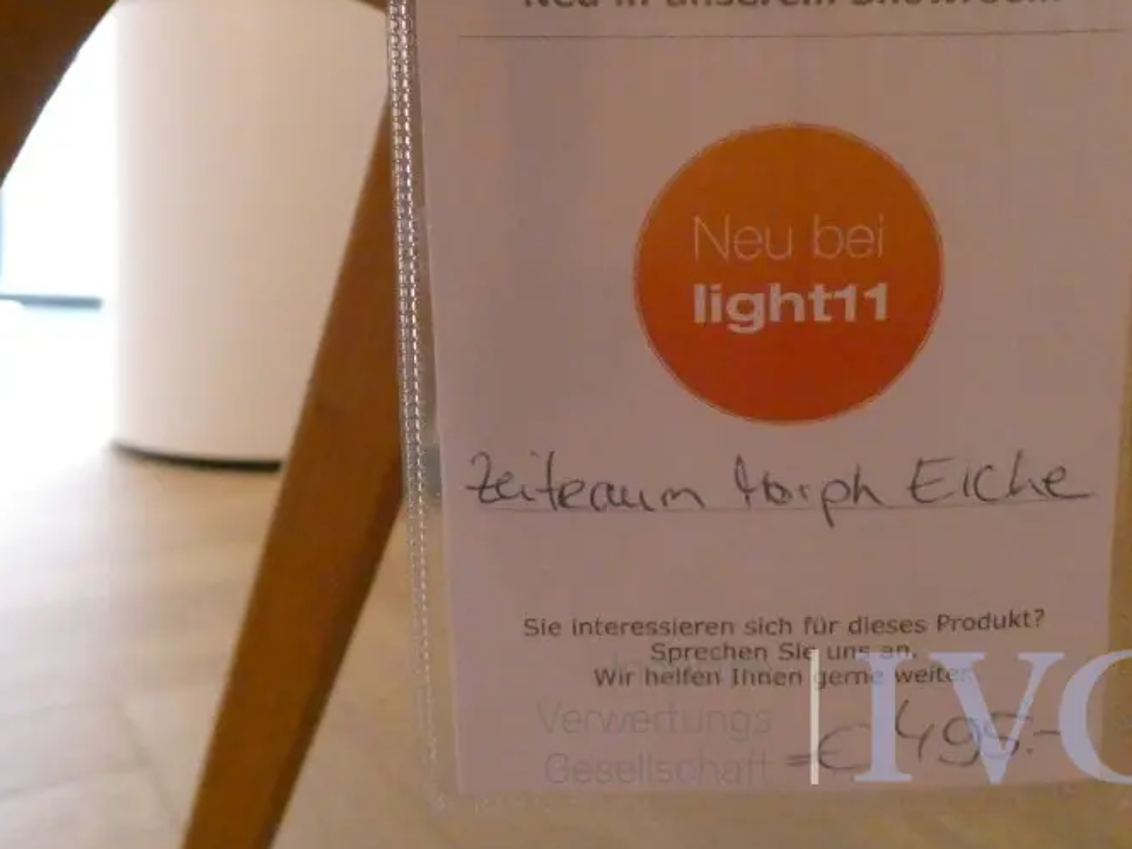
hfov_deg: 49.9
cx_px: 665
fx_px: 1210
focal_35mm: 37
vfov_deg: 38.1
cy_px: 259
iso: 2000
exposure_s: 1/125
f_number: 3.3
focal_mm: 4.3
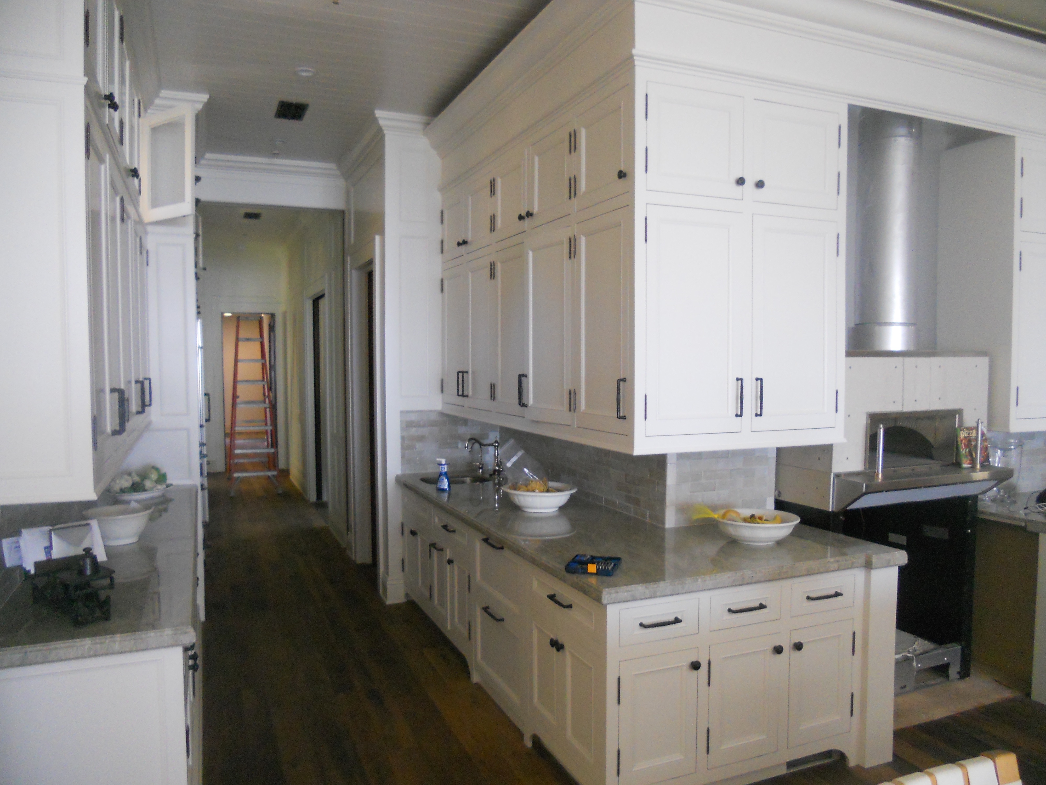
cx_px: 523
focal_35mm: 27
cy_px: 392
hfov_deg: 65.3
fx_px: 816
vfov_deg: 51.4
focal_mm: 4.9
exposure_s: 1/50
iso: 400
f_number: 3.2
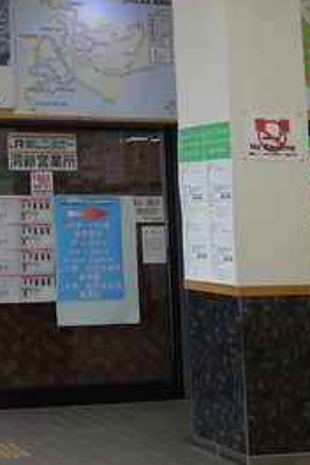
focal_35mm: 68
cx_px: -148
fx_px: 878
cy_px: 101
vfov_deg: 29.1
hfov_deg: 18.0
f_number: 2.2
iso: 125
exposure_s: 1/100
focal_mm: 10.4
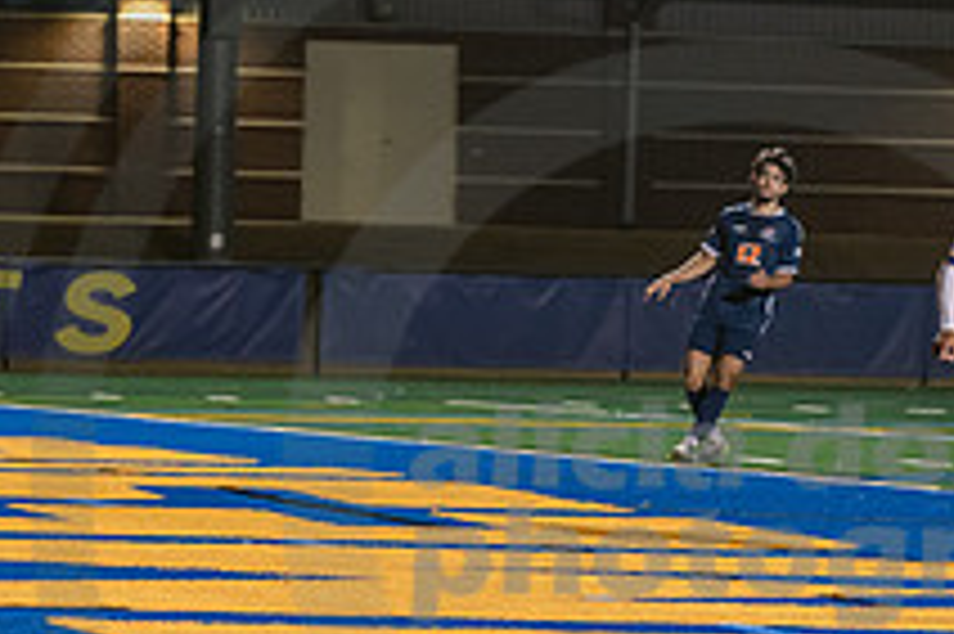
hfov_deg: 6.8
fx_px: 7970
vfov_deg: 4.6
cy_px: 497
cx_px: 724
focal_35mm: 301
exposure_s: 1/400
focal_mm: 110
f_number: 4
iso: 2500
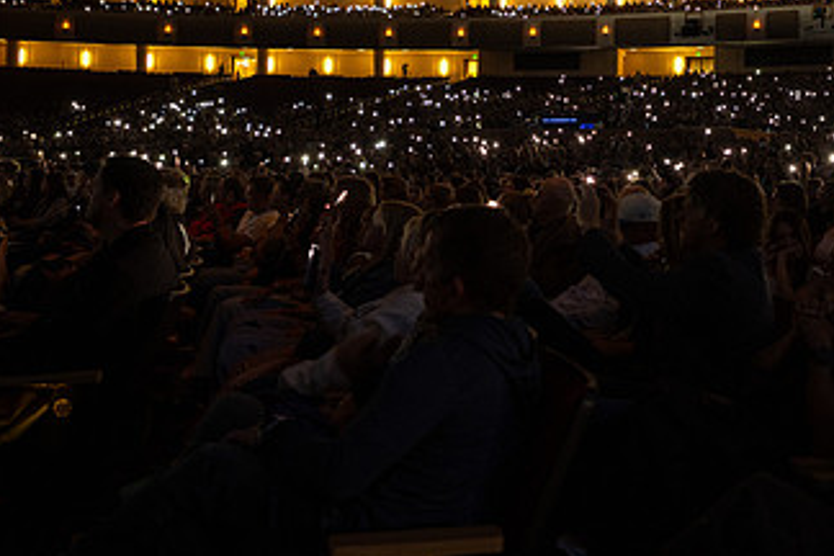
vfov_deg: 30.0
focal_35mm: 44
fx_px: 1019
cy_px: 136
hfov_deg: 43.9
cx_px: 549
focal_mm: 24
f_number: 2.8
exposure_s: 1/50
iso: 400
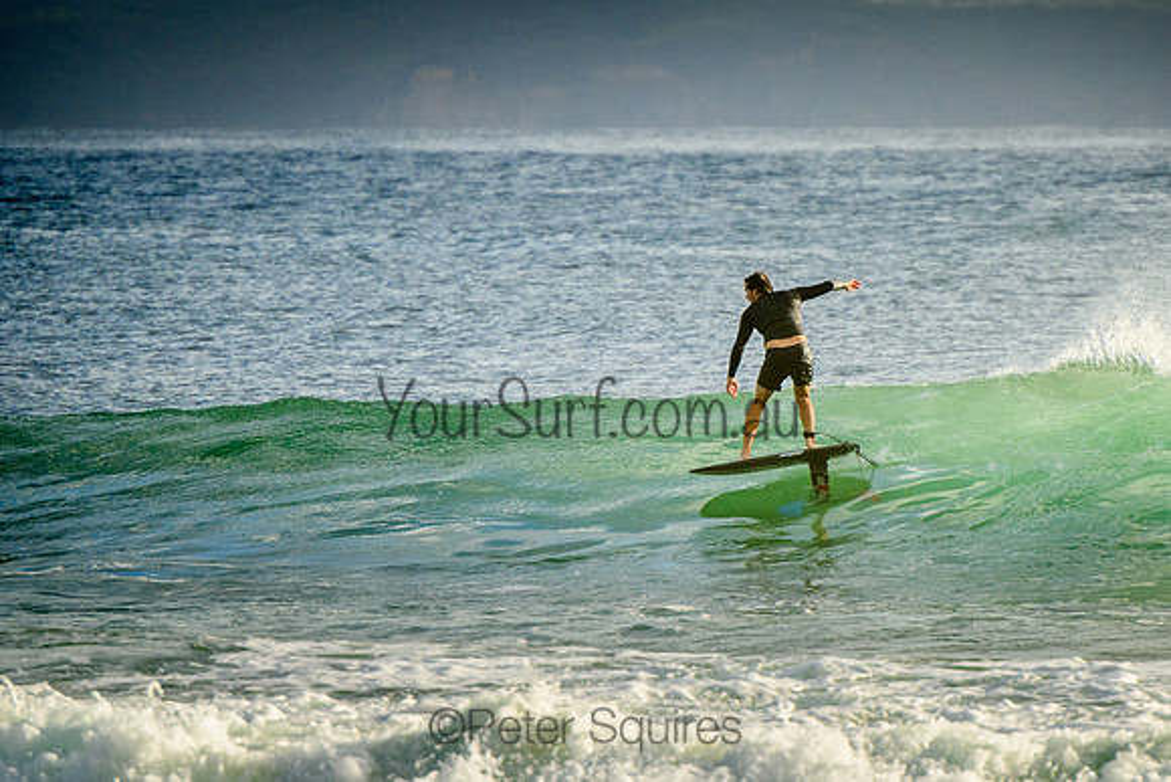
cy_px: 338
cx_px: 778
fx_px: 17896
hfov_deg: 3.7
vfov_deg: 2.5
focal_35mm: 550
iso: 640
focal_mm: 400
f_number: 5.6
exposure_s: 1/2000
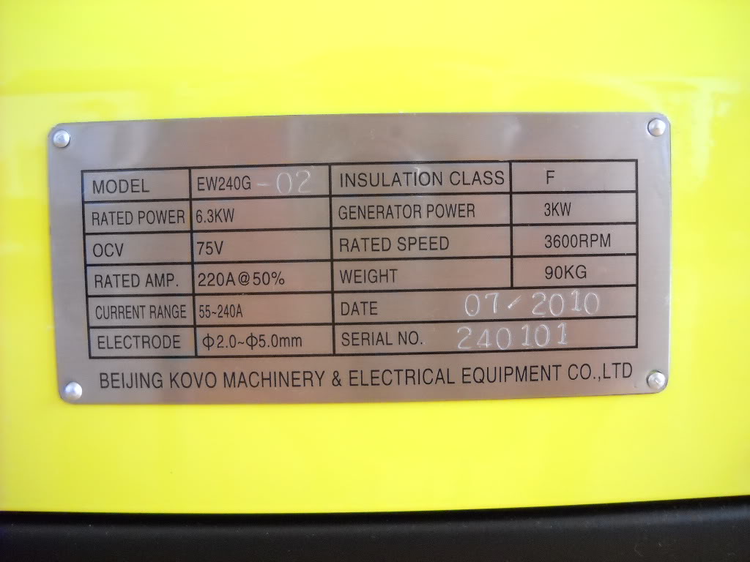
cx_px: 375
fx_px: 888
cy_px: 281
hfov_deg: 45.8
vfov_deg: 35.1
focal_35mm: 41
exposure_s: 1/61
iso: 800
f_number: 3.1
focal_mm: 6.72
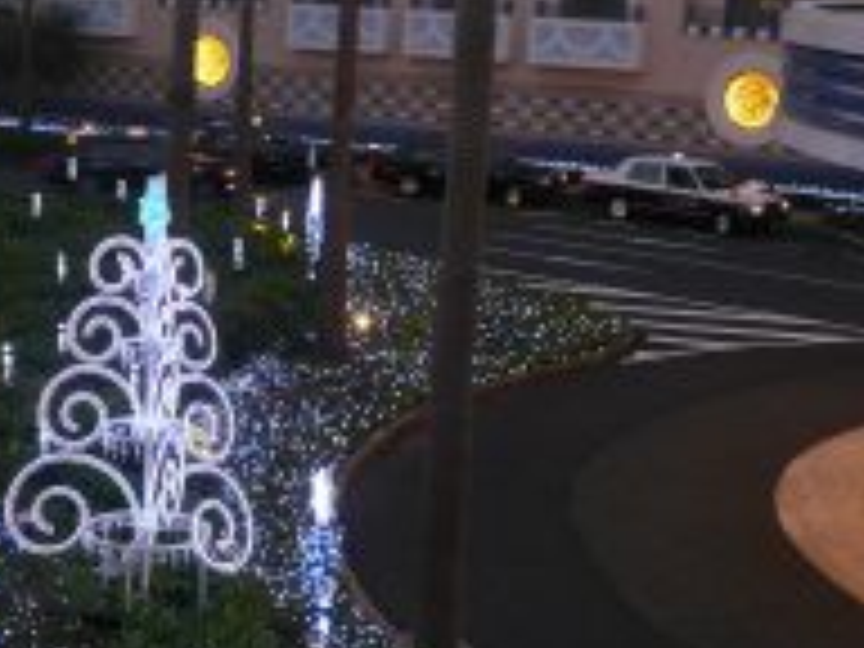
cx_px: 148
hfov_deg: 22.9
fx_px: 2097
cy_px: 459
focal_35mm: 84
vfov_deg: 17.5
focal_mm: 6.9
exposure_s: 1/8
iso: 200
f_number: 3.3
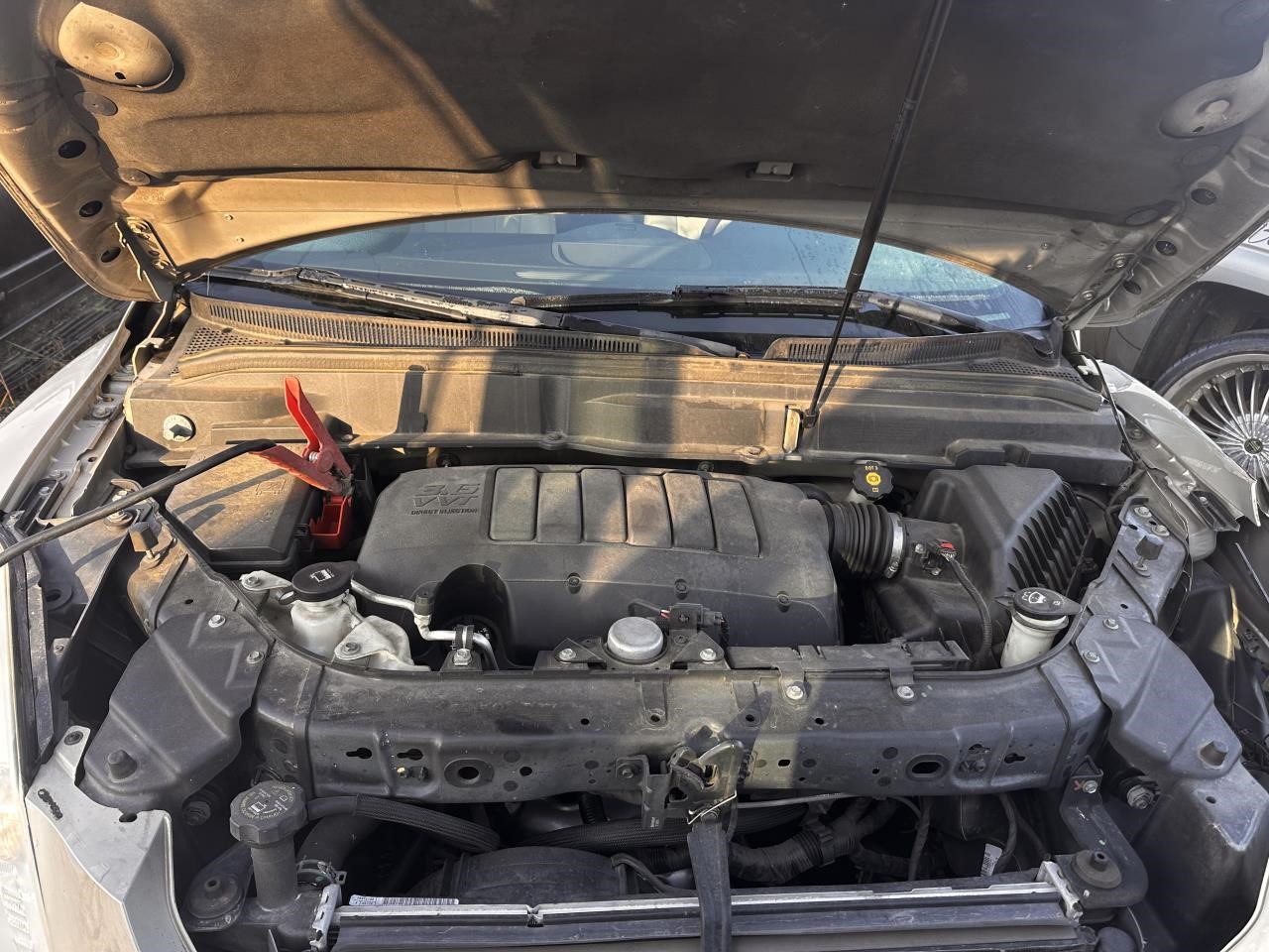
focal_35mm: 24
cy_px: 476
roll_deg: -4.5
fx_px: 880
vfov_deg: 56.8
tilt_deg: -28.1
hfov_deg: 71.6
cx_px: 634
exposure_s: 1/186
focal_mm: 6.86
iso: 80
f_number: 1.78
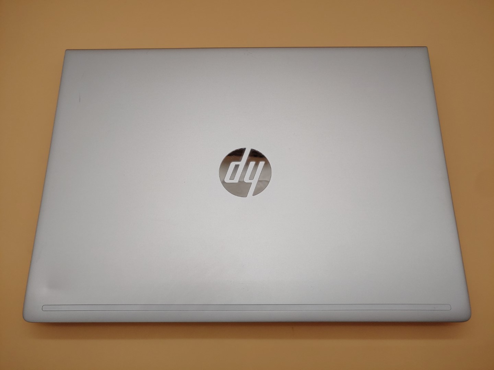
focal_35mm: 26
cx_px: 247
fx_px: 371
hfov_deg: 67.3
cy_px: 185
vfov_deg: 53.1
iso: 50
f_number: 1.8
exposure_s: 1/460
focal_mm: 4.36
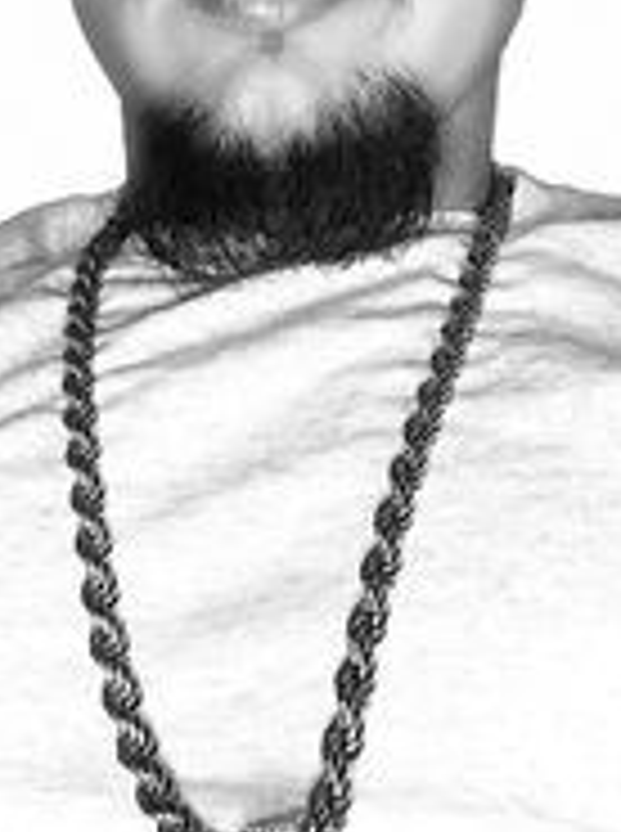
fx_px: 1560
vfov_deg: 28.8
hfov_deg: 22.5
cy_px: 99
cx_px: 310
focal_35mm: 65
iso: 640
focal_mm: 2.71
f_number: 2.2
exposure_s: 1/26
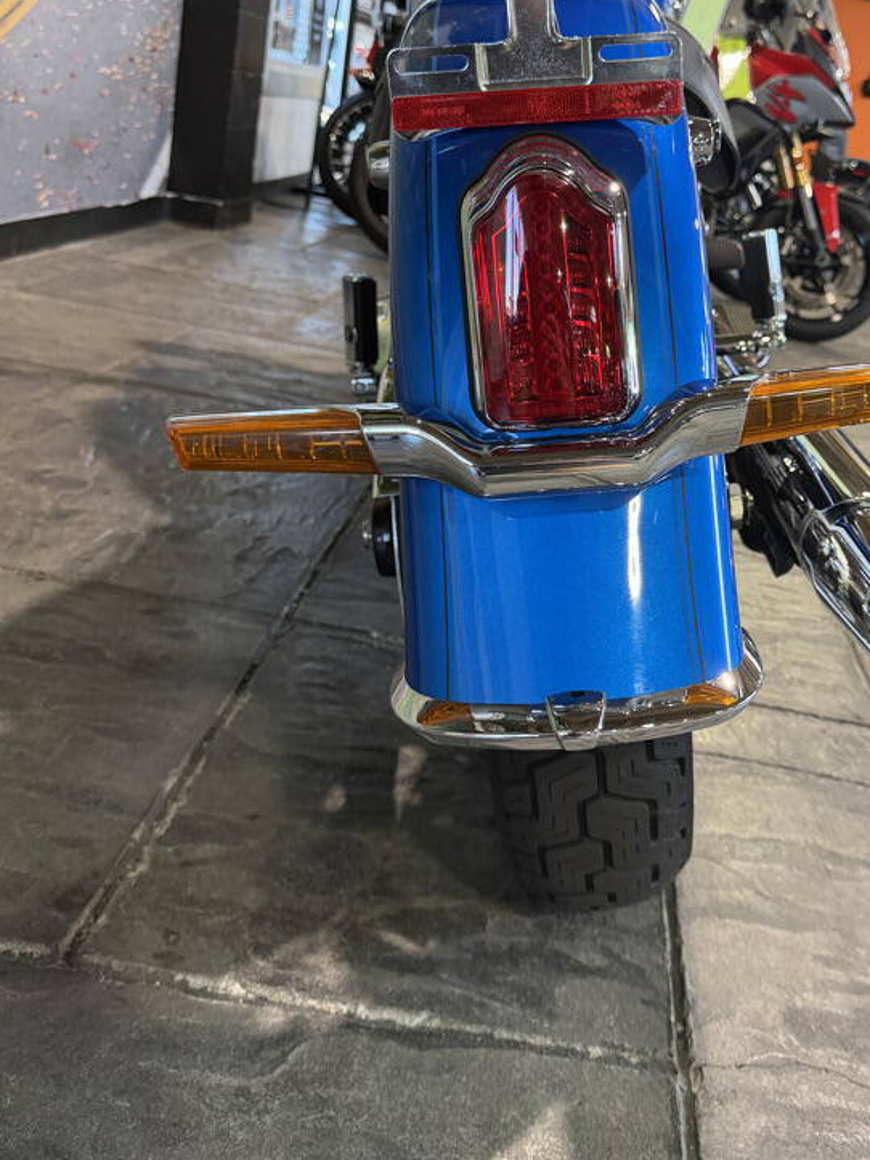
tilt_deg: -16.6
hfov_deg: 41.3
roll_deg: -11.3
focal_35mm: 34
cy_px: 468
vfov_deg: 53.6
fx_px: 1140
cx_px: 579
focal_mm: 6.76
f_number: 1.78
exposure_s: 1/60
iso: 160
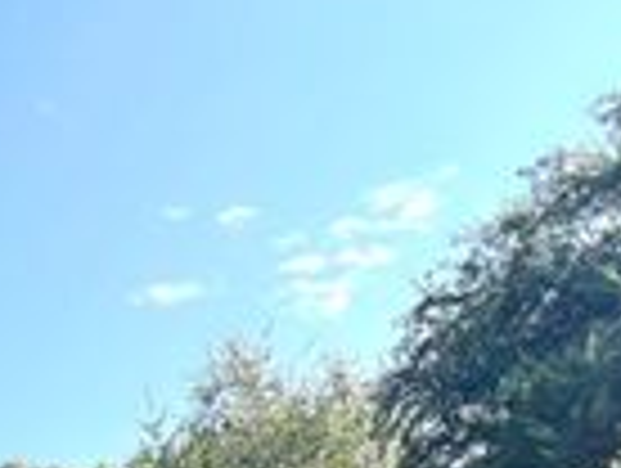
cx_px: -72
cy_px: 722
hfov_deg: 34.5
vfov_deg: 23.8
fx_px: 845
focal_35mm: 47
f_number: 1.8
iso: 32
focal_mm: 1.57
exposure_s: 1/652
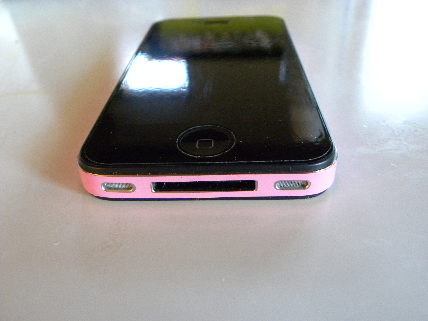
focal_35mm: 33
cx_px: 214
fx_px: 408
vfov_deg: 42.9
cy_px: 160
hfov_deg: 55.4
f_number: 2.8
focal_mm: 5.9
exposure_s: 1/33.3
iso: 400
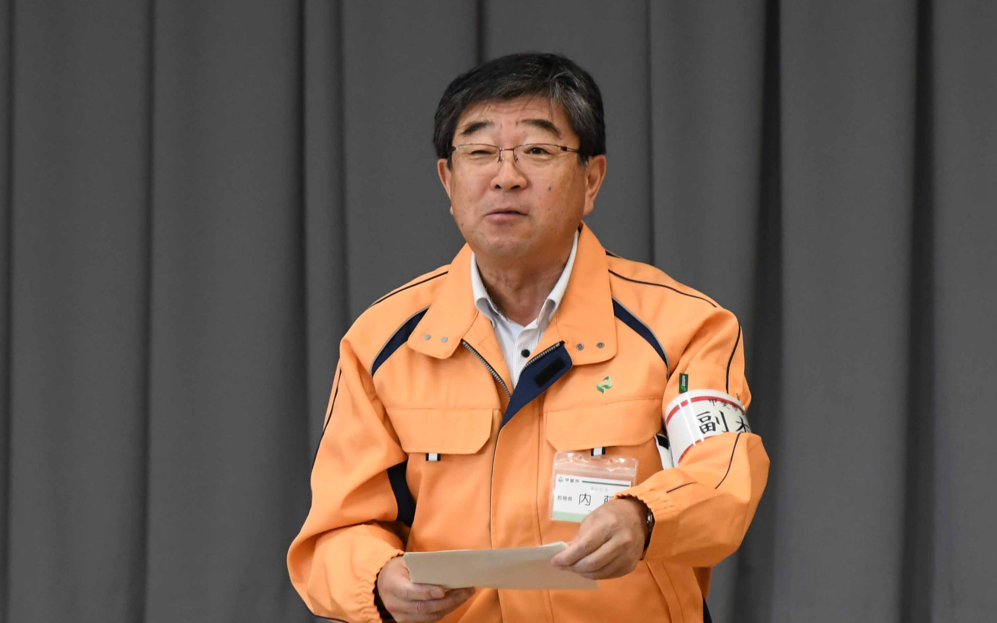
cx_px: 522
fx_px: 10977
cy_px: 329
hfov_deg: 5.2
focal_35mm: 404
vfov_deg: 3.3
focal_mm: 145
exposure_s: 1/100
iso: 2000
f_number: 6
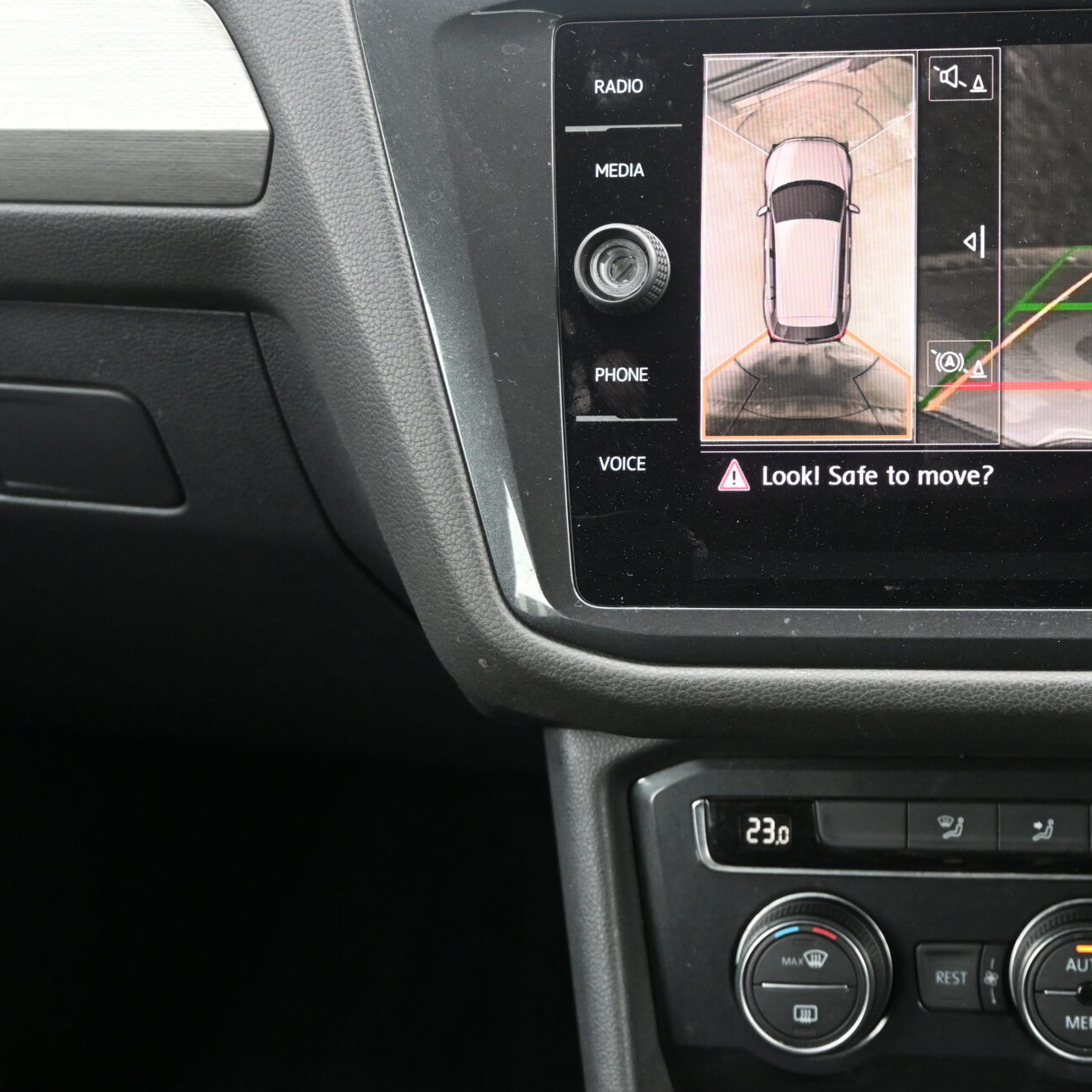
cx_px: 1009
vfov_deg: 34.3
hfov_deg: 32.5
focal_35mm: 49
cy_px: 426
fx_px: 1764
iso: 1100
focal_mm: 19.5
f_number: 3.8
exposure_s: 1/125
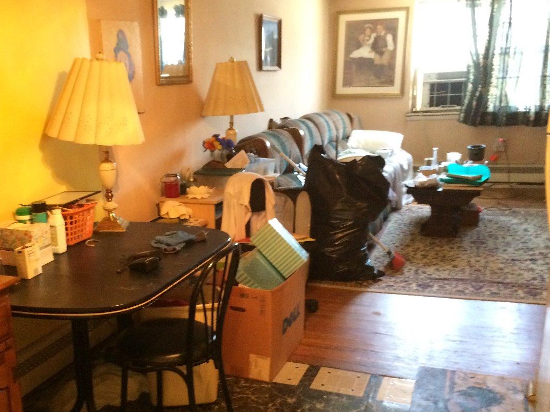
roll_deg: +1.9
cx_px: 183
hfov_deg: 47.1
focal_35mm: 39
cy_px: 263
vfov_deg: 36.6
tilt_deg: -23.6
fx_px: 620
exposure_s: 1/30
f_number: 2.2
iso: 320
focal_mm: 4.15
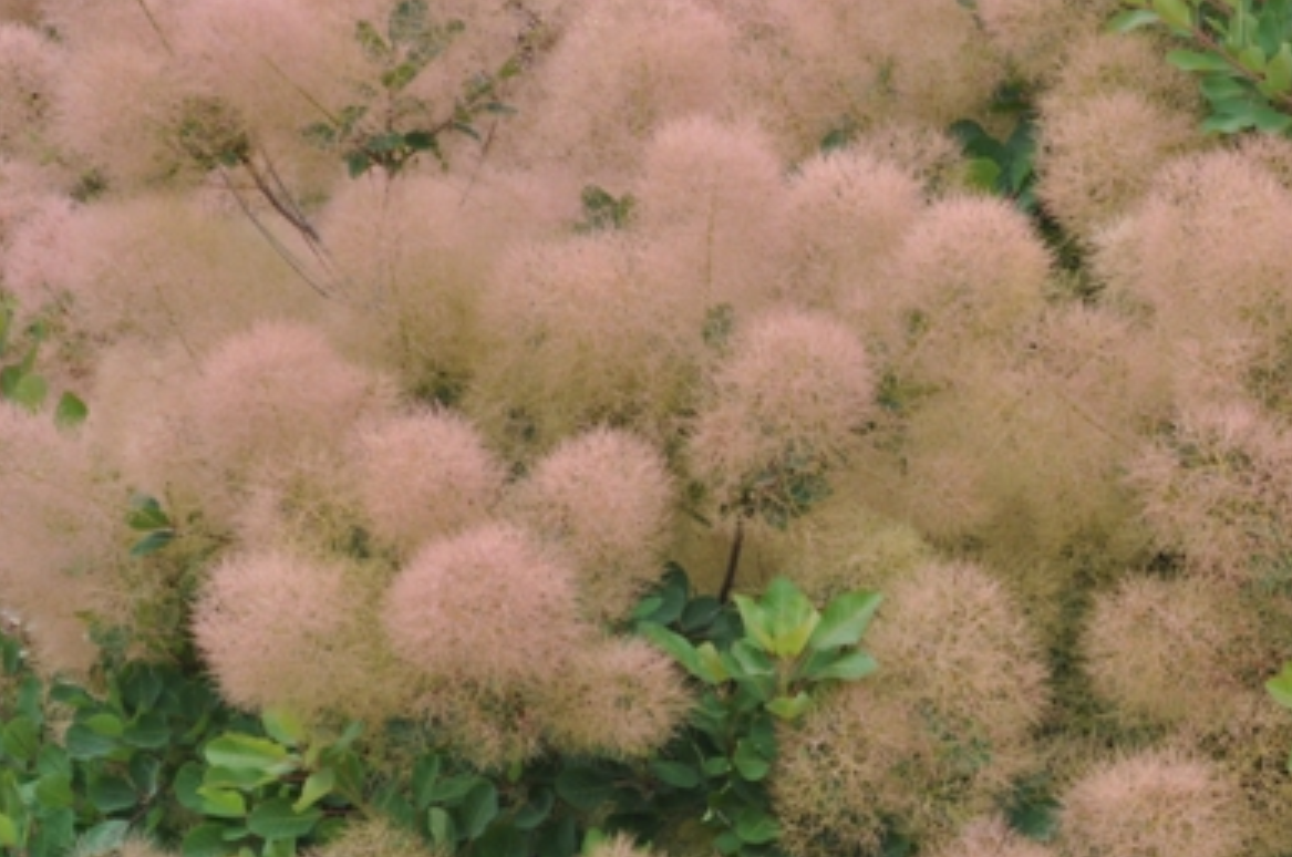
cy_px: 624
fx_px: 5696
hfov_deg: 12.9
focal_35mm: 159
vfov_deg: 8.6
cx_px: 1129
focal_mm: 55
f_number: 7.1
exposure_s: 1/200
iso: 200
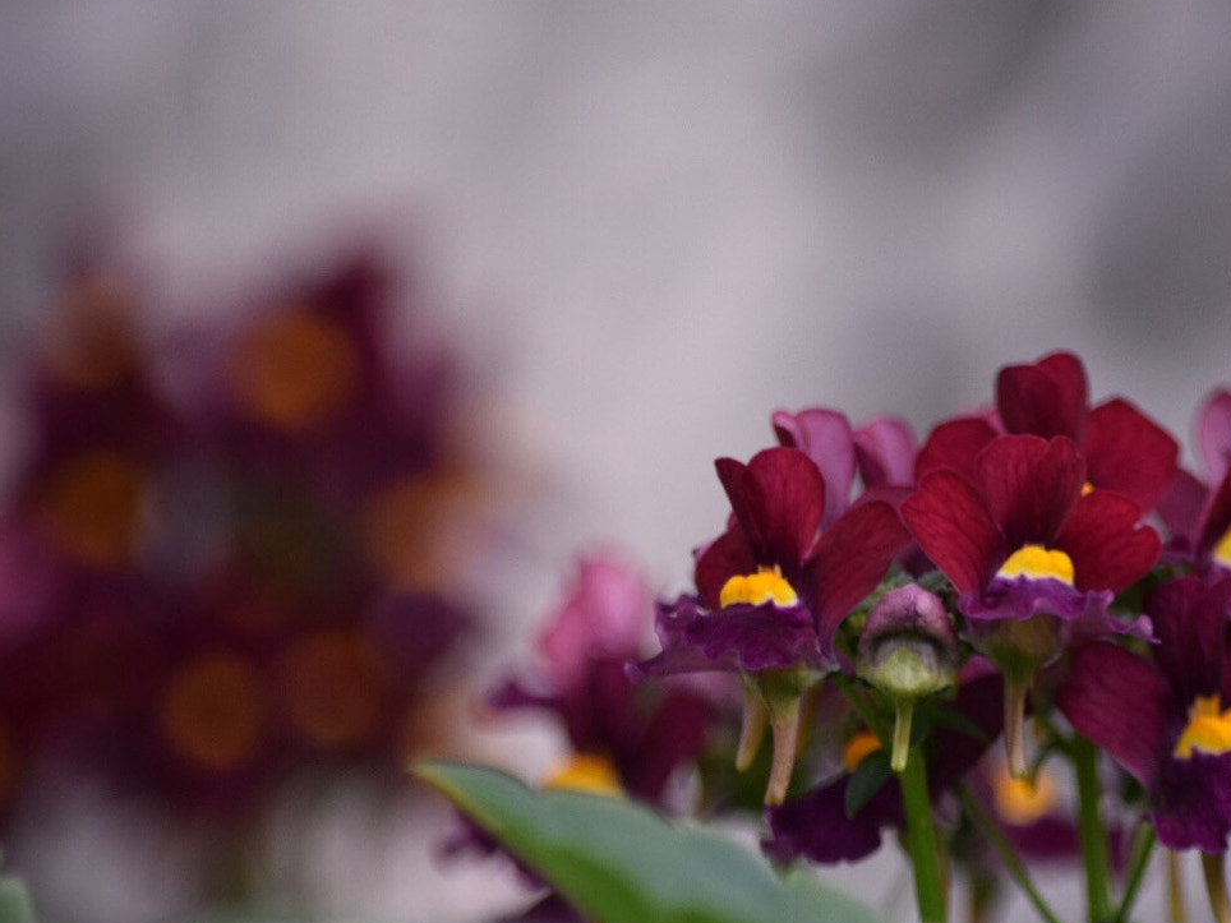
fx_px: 25533
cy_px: 642
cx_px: 896
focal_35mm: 718
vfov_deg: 2.1
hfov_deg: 2.8
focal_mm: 300
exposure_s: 1/250
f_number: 5.6
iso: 400
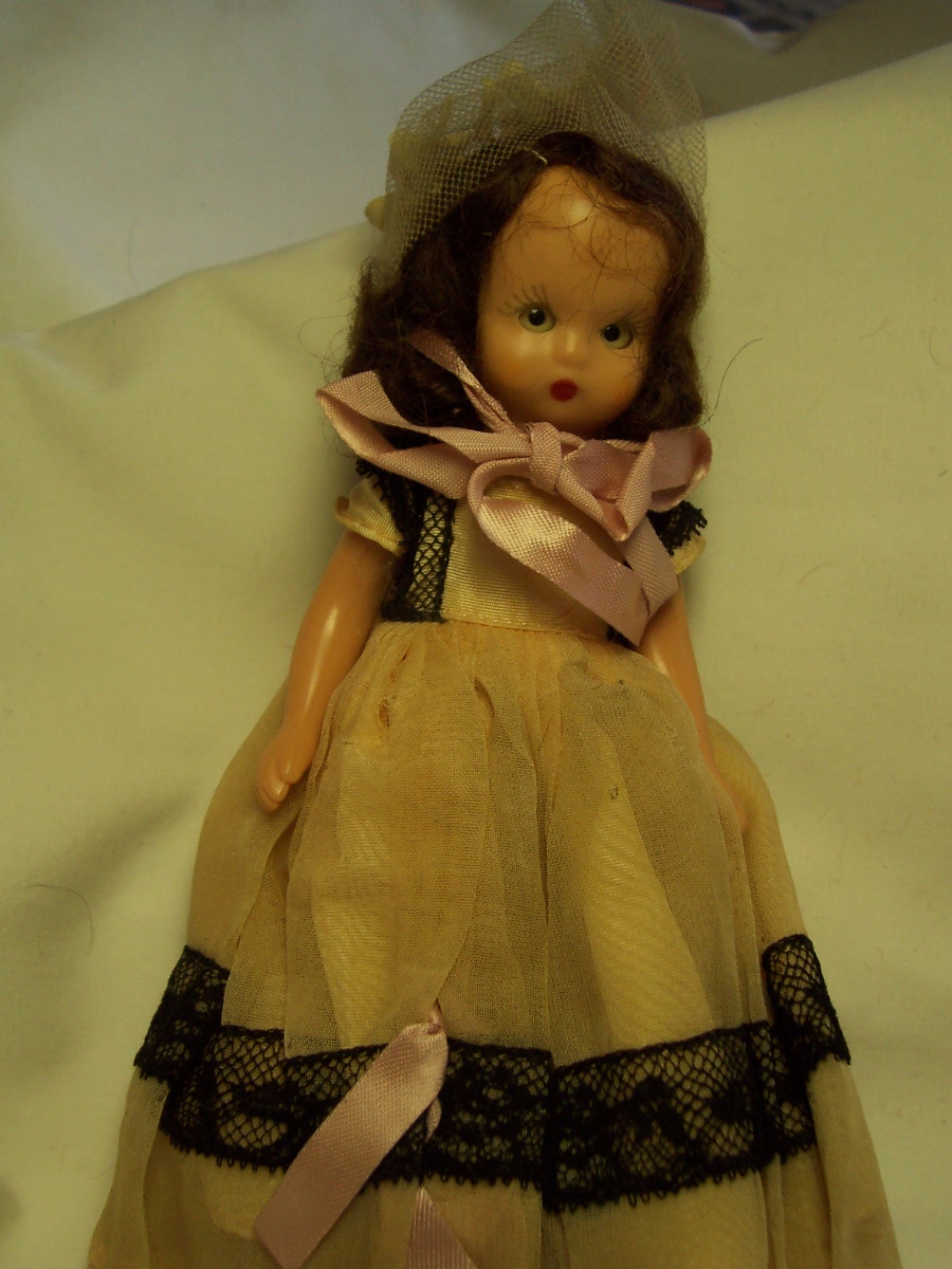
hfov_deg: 38.7
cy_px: 634
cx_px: 476
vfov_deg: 50.1
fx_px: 1357
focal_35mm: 37
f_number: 2.8
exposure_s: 1/180
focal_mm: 5.6
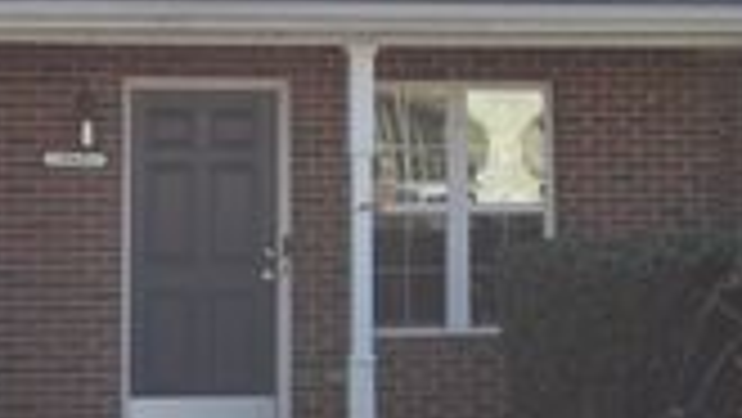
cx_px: 297
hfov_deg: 17.3
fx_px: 2441
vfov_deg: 9.7
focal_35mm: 124
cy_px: -49
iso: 100
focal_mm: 26
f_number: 6.3
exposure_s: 1/160
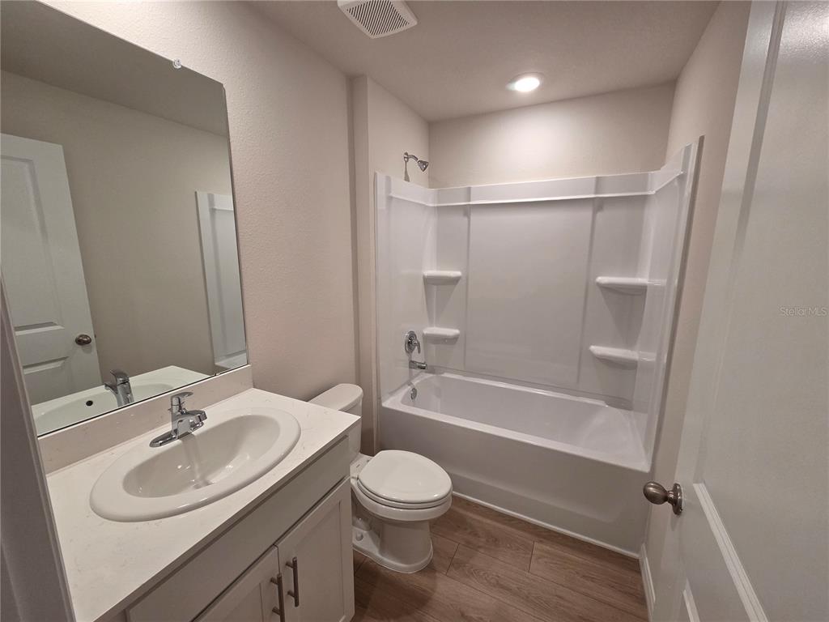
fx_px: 311
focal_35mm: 13
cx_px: 414
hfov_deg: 106.2
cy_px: 311
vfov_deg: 89.9
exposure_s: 1/120
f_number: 2.2
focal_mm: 2.2
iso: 250
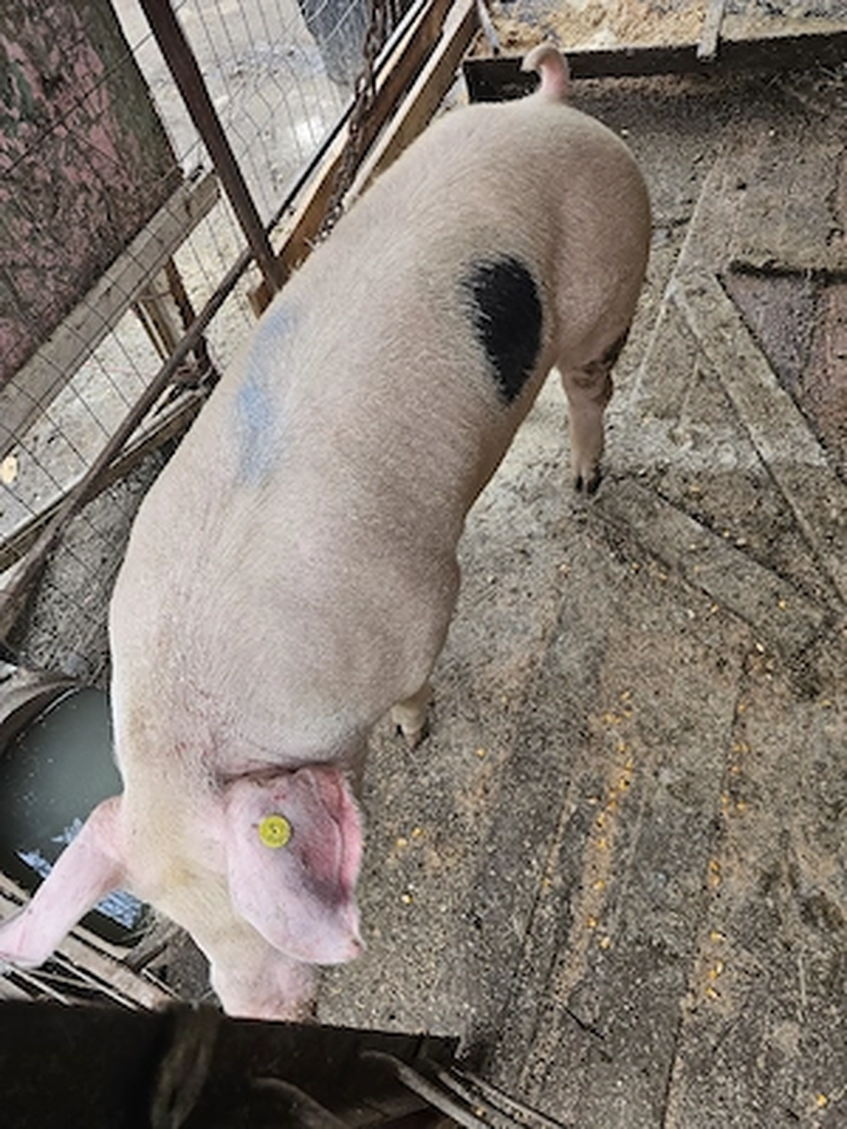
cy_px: 564
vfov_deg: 73.9
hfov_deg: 58.9
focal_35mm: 23
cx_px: 424
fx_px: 750
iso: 125
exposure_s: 1/101
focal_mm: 6.3
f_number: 1.7
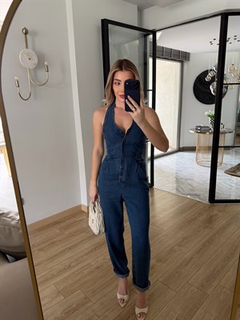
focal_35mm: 24
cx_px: 120
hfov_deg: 56.8
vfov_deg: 71.6
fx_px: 222
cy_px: 160
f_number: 1.78
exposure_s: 1/121
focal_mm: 6.76
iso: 200
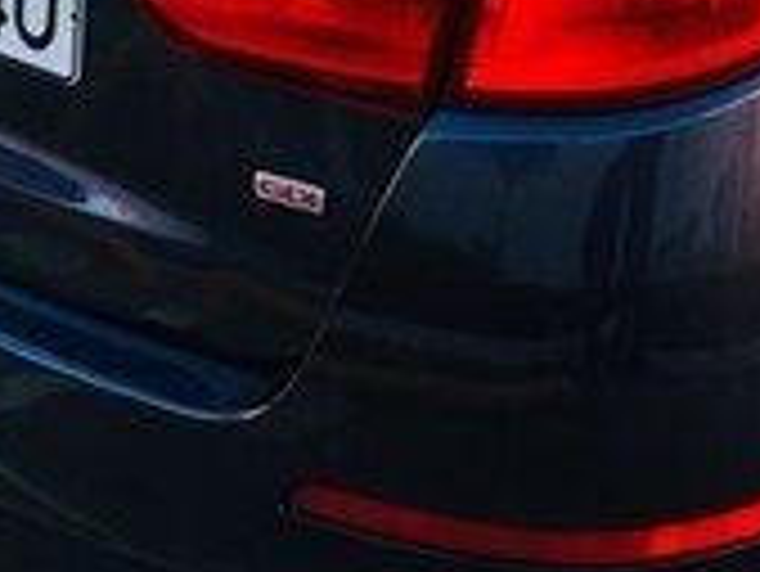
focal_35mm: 113
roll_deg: +0.7
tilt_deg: -20.3
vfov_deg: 12.7
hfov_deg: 16.7
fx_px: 2483
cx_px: 895
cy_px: -182
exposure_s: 1/50
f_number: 2.2
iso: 32
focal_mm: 4.15
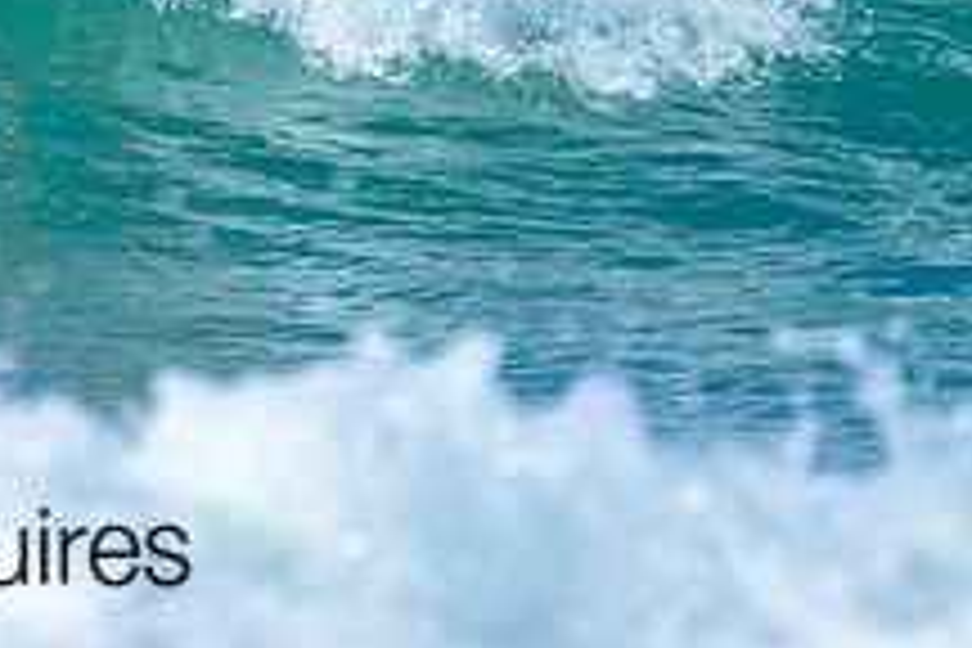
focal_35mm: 2960
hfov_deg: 0.7
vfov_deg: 0.5
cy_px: -375
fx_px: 79914
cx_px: -433
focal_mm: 800
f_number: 6.3
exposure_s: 1/2000
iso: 280
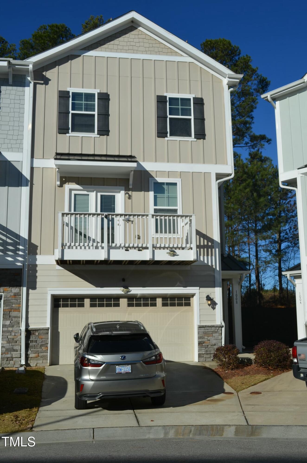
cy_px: 232
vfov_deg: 53.2
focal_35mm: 36
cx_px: 154
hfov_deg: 36.7
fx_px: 463
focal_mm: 24
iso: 100
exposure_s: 1/400
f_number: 9
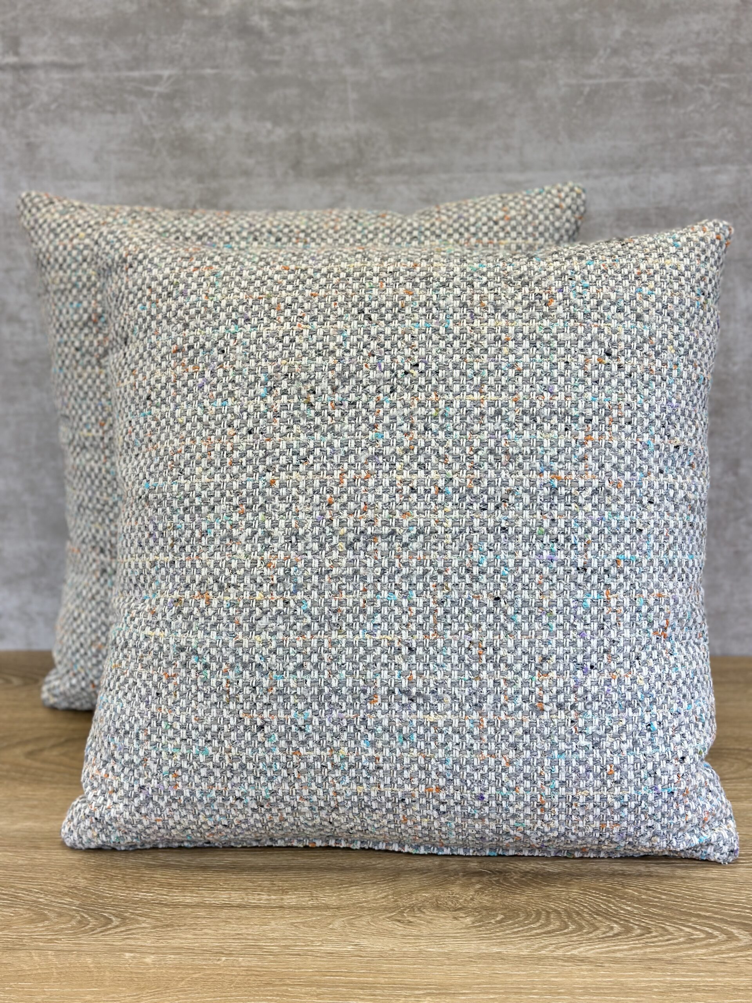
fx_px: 1390
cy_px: 502
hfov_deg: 30.3
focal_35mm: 48
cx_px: 376
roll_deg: +1.3
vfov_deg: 39.7
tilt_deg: -16.4
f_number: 1.78
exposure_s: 1/231
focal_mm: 6.86
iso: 80
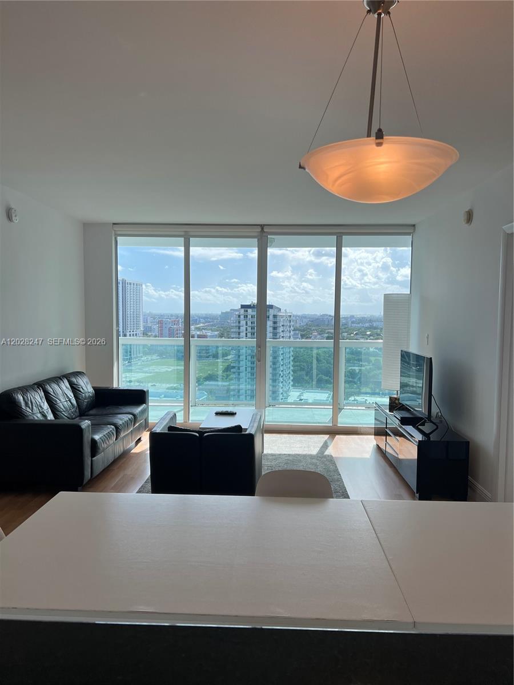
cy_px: 342
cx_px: 257
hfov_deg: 53.1
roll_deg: -1.0
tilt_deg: -4.0
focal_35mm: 26
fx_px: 515
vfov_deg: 67.3
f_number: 1.5
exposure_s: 1/1597
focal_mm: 5.7
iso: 50
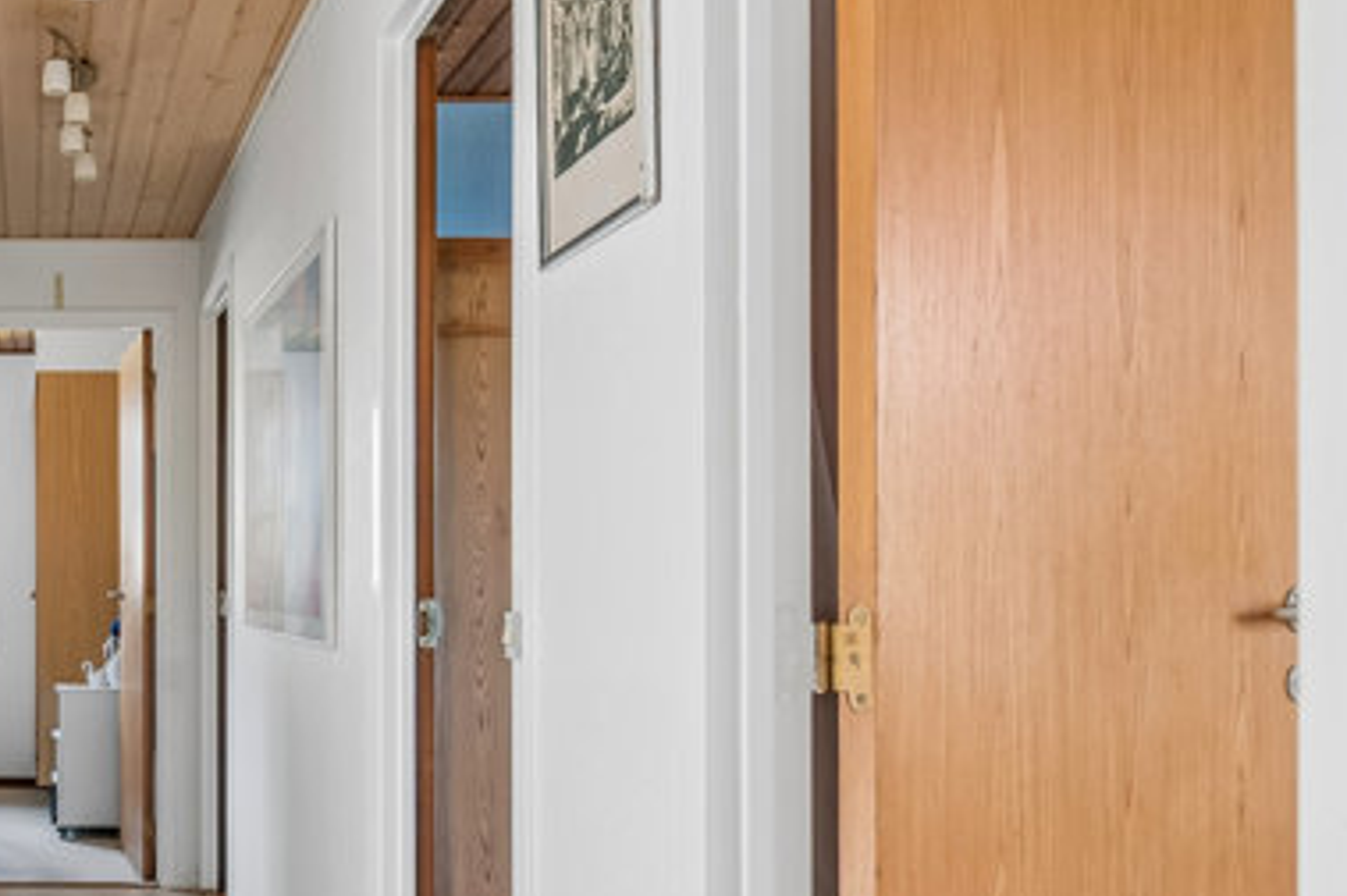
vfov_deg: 34.9
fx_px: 1421
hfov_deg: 43.6
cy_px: 532
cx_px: 7
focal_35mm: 38
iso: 200
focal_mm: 12
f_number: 10
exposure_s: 1/8
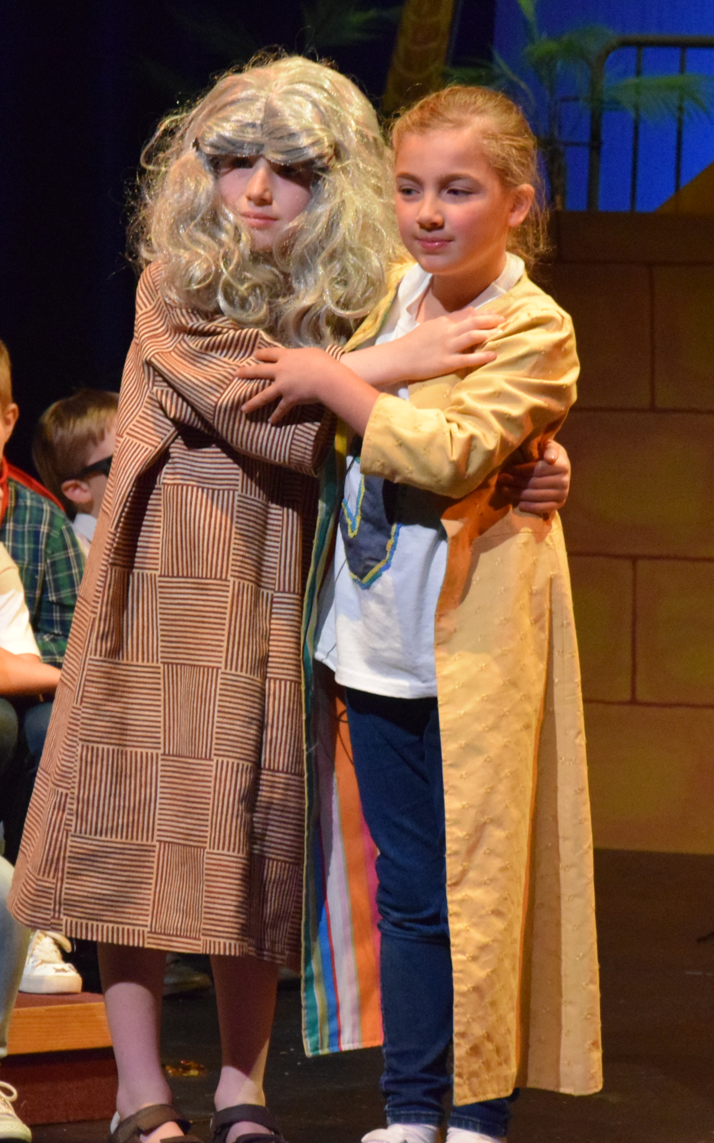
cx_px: 425
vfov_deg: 10.7
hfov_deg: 6.7
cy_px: 570
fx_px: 6094
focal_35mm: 196
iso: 6400
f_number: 5.6
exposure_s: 1/125
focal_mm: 85
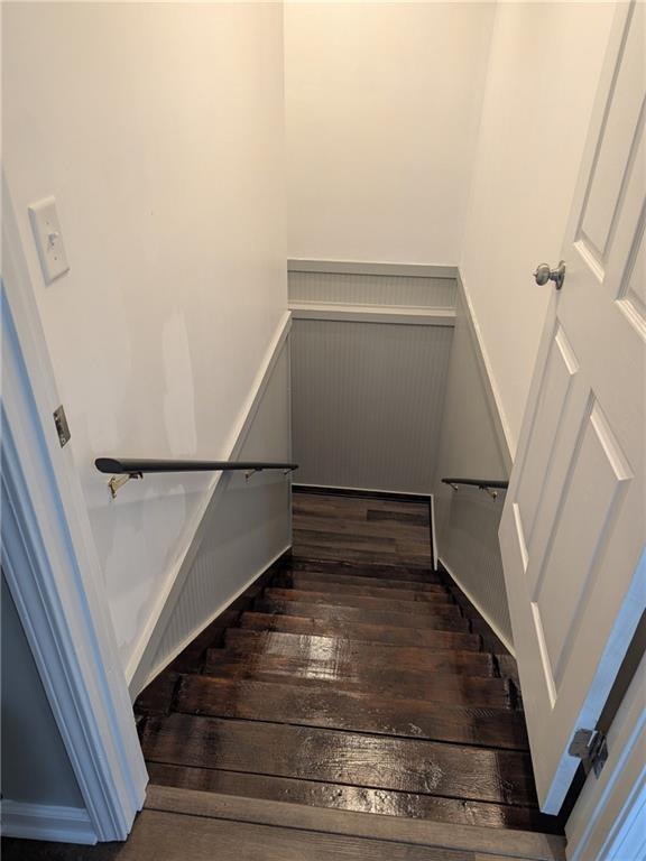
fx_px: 597
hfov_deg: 56.8
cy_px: 430
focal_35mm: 24
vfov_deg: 71.6
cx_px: 323
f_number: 1.85
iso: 121
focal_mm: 6.81
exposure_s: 1/24
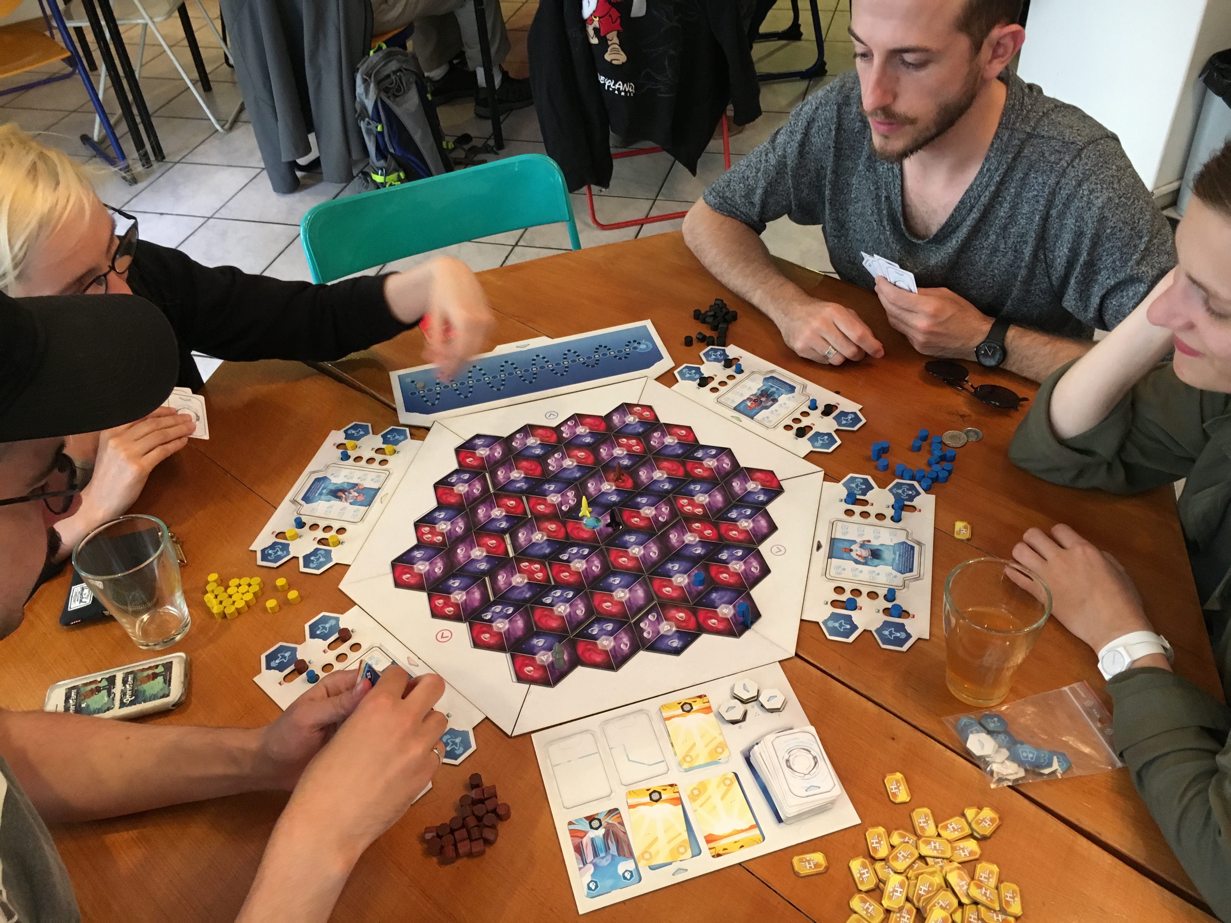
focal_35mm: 29
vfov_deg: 48.2
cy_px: 462
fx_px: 1031
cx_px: 616
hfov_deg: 61.7
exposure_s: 1/33
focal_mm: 4.15
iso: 160
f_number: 2.2
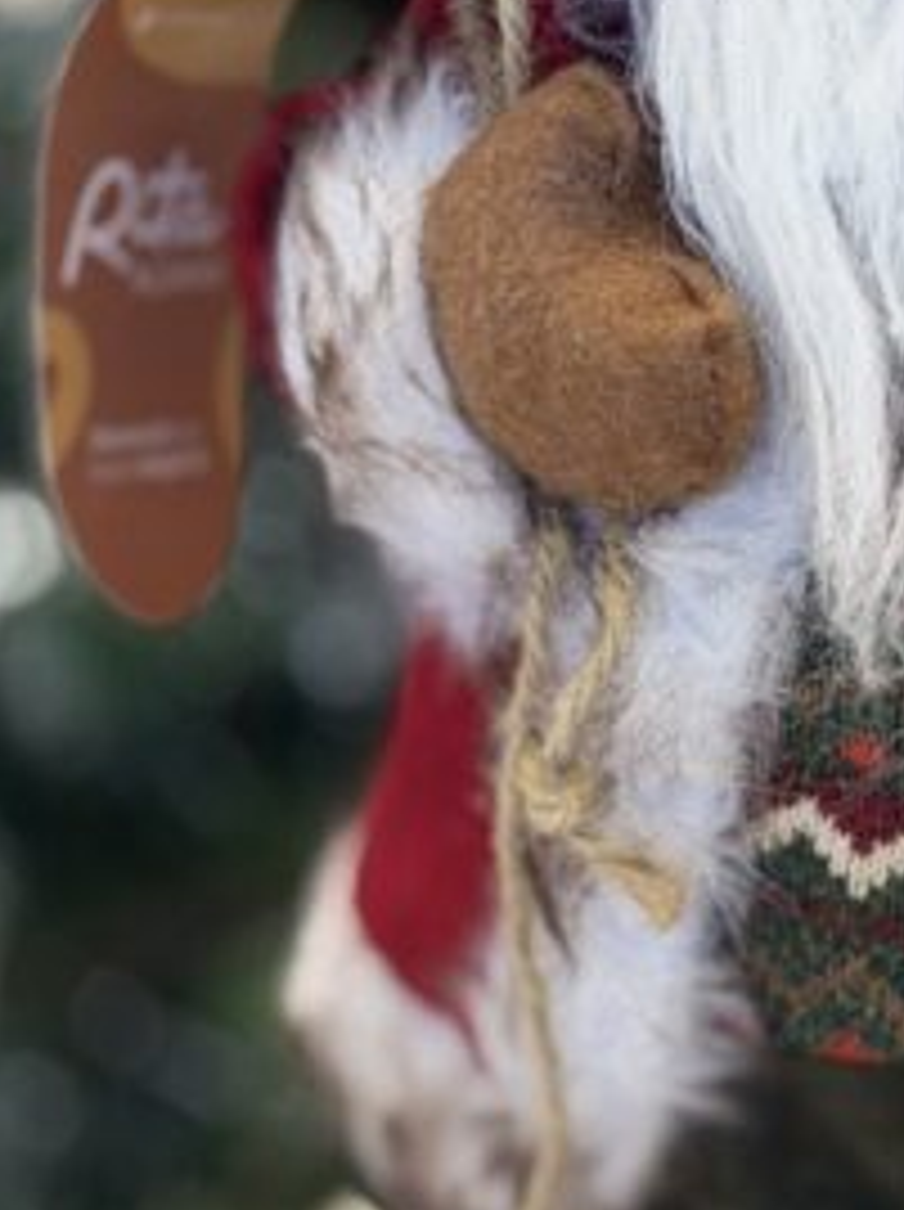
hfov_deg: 8.0
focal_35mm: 183
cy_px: 544
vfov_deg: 10.8
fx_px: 6387
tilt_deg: -14.9
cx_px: 1142
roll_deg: -1.0
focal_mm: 6.76
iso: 80
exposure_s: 1/60
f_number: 1.78
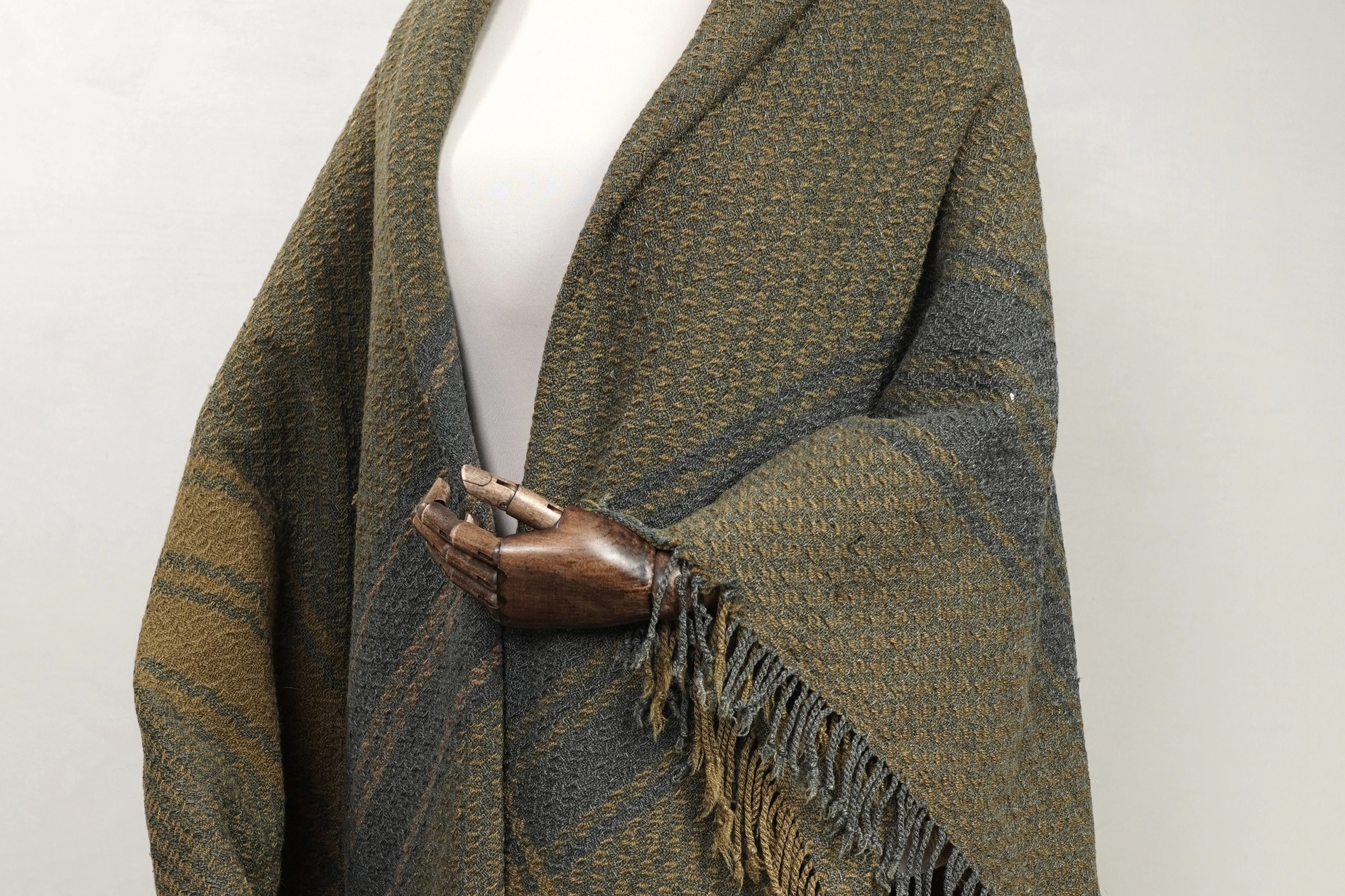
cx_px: 670
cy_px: 648
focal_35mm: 73
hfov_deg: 27.7
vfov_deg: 18.6
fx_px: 2727
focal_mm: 32
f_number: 4.5
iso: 400
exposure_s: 1/30
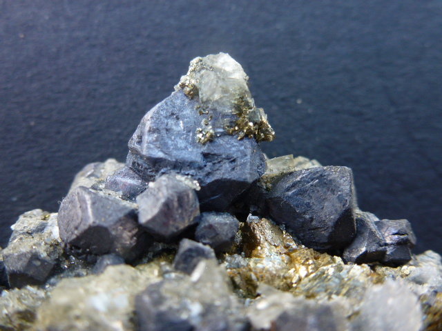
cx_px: 221
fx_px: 460
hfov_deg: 51.4
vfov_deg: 39.7
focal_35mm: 36
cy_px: 166
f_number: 3.7
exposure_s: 1/60
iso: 125
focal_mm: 6.4
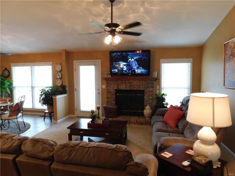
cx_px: 118
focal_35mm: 23
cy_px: 88
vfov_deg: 58.9
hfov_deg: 73.9
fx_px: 156
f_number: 3
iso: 320
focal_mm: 4
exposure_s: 1/30
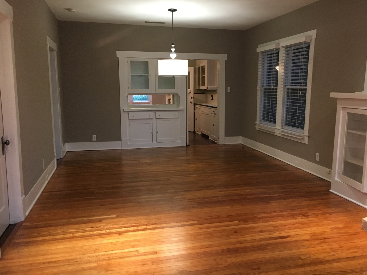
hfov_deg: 55.2
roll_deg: -0.3
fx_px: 350
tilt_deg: -8.6
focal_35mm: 33
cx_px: 208
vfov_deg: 43.0
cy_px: 138
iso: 160
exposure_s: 1/30
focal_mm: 4.15
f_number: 2.2
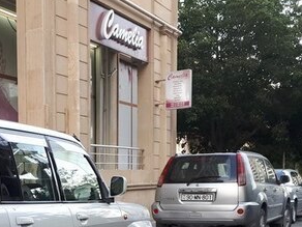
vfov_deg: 22.8
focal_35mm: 61
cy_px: 244
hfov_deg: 28.7
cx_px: -30
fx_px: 532
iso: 40
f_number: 1.9
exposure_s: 1/50
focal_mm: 3.6
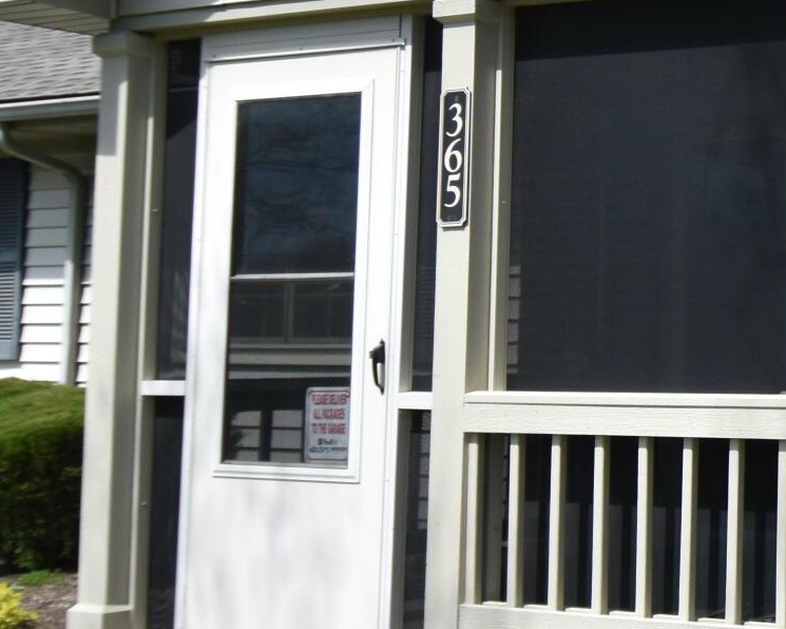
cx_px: 1215
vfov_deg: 22.4
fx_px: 1582
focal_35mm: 68
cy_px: 249
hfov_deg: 22.3
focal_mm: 12
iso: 320
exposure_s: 1/2500
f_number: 5
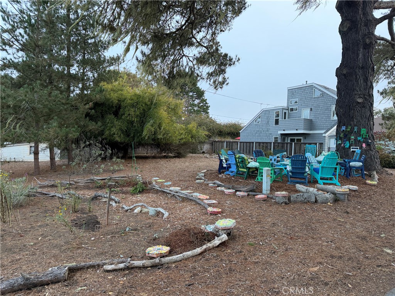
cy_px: 148
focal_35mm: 24
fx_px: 274
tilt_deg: -0.3
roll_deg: -2.1
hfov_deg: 71.6
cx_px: 198
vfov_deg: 56.8
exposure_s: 1/140
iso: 125
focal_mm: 6.76
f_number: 1.78
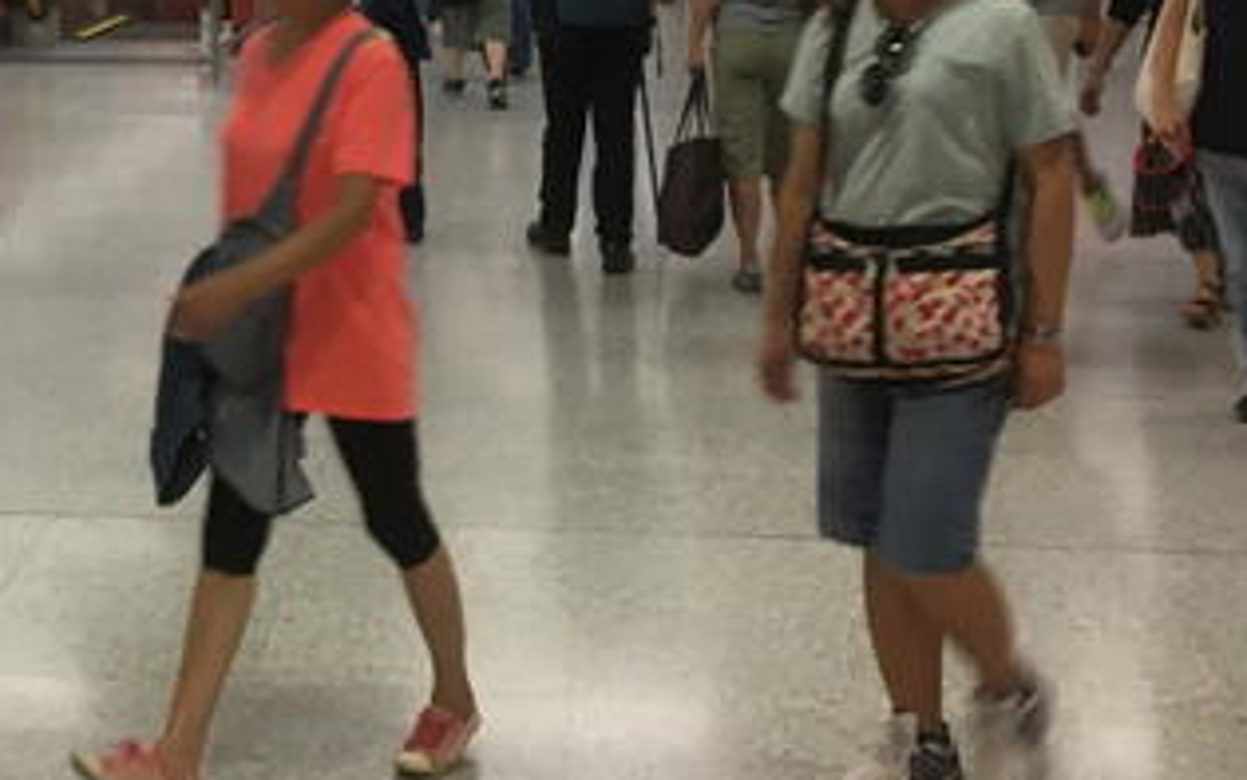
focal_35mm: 82
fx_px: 2787
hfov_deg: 24.5
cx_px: 135
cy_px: -162
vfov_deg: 15.3
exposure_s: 1/33
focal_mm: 4.15
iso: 100
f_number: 2.2
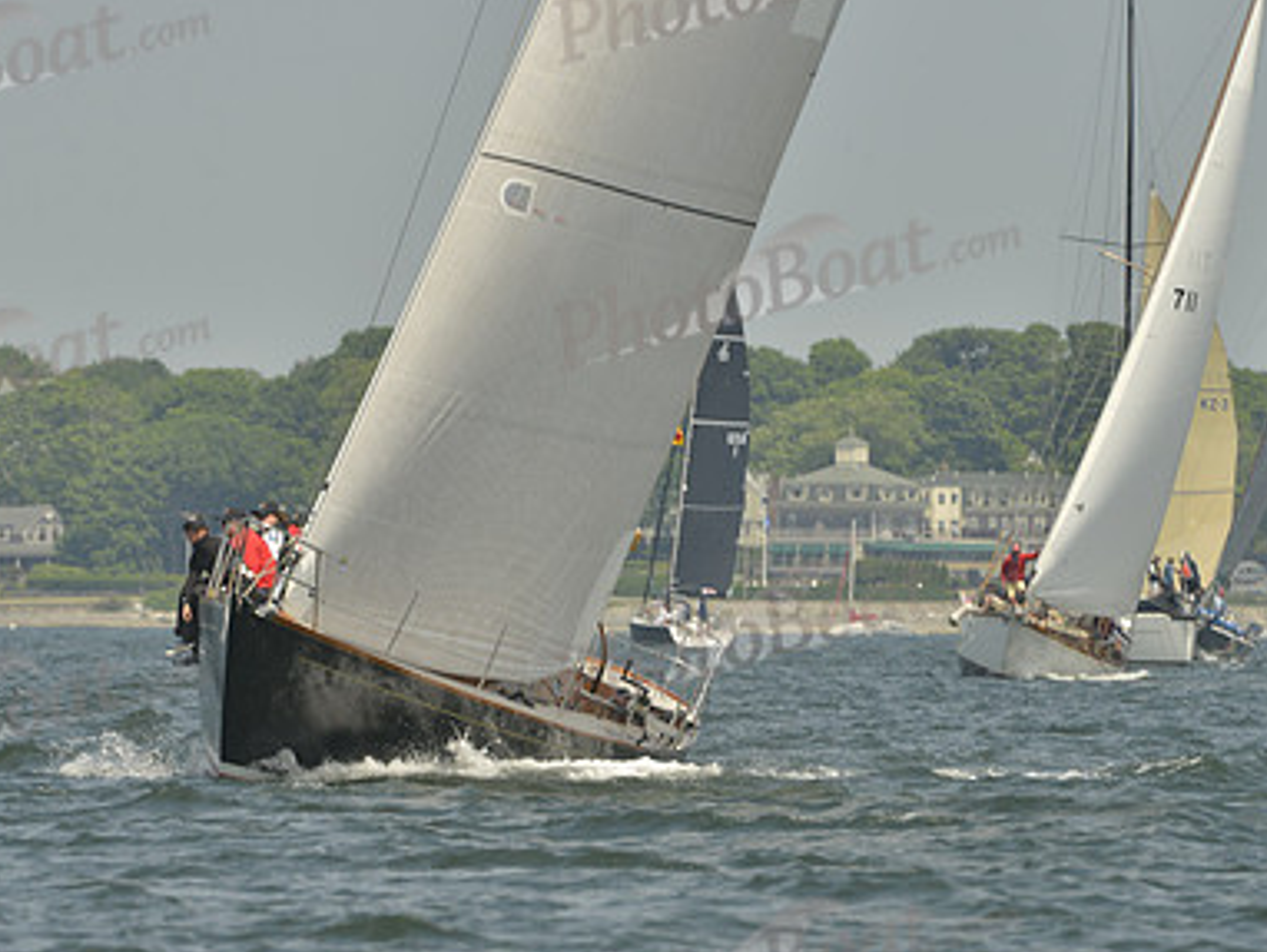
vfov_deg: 2.5
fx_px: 21389
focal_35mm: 584
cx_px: 385
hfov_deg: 3.4
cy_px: 503
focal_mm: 400
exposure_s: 1/1000
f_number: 9
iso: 280
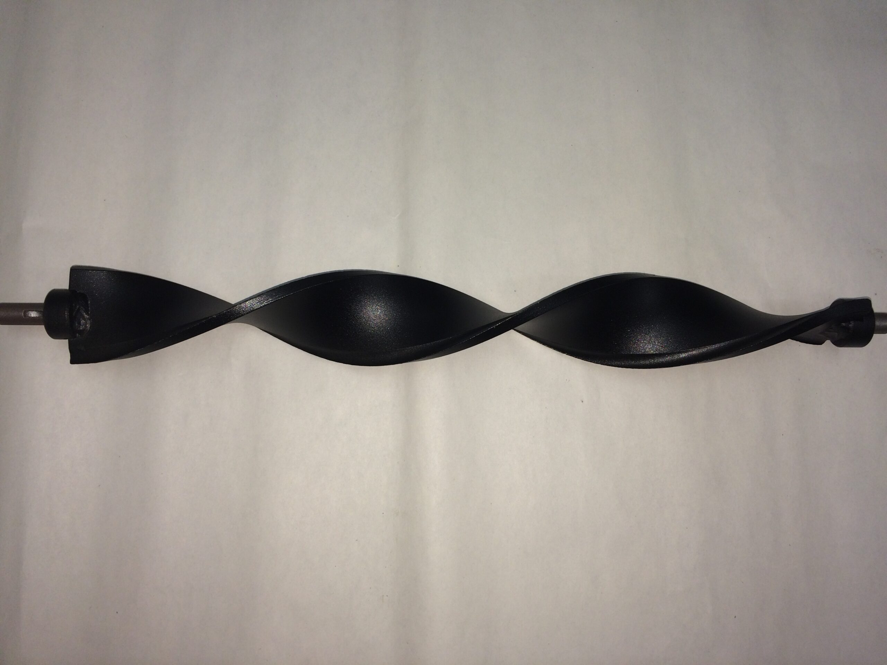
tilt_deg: -80.9
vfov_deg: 48.2
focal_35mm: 29
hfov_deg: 61.7
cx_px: 444
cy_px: 332
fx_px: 743
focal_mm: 4.15
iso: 32
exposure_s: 1/88
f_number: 2.2
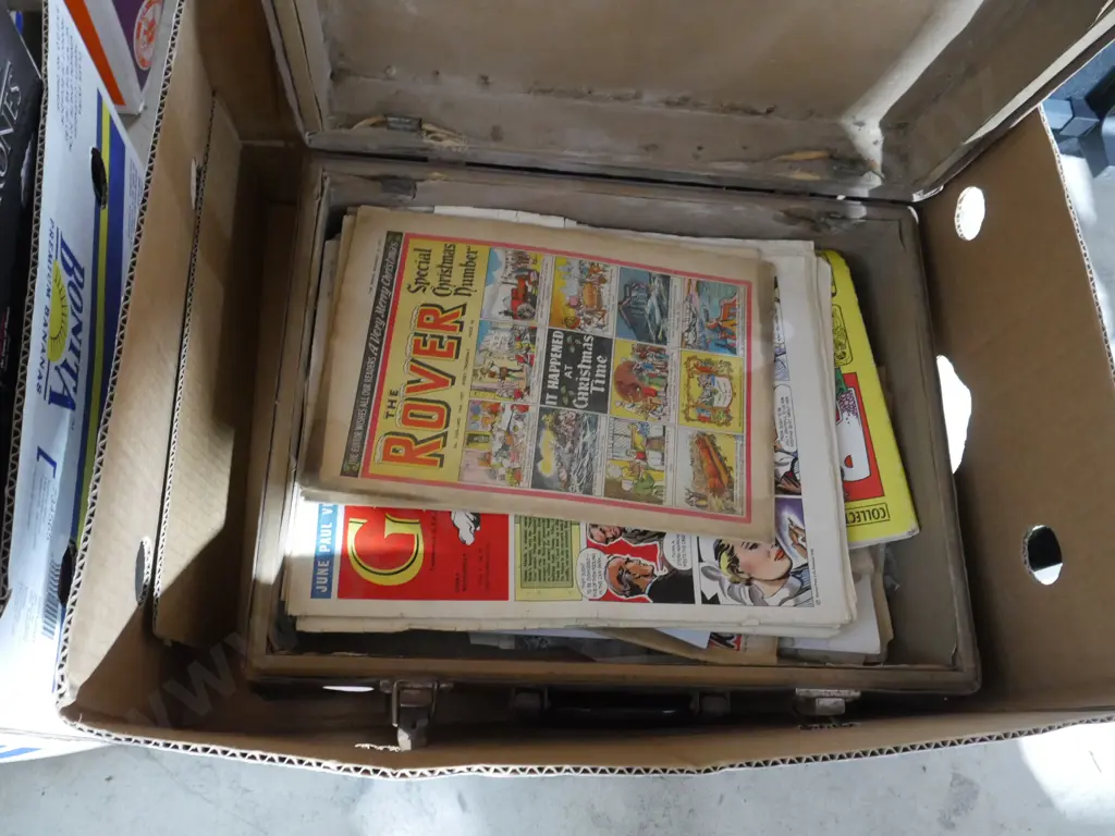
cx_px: 558
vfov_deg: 49.7
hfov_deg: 63.4
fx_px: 902
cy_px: 418
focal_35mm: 28
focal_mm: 14
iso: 3200
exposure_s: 1/8
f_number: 5.6
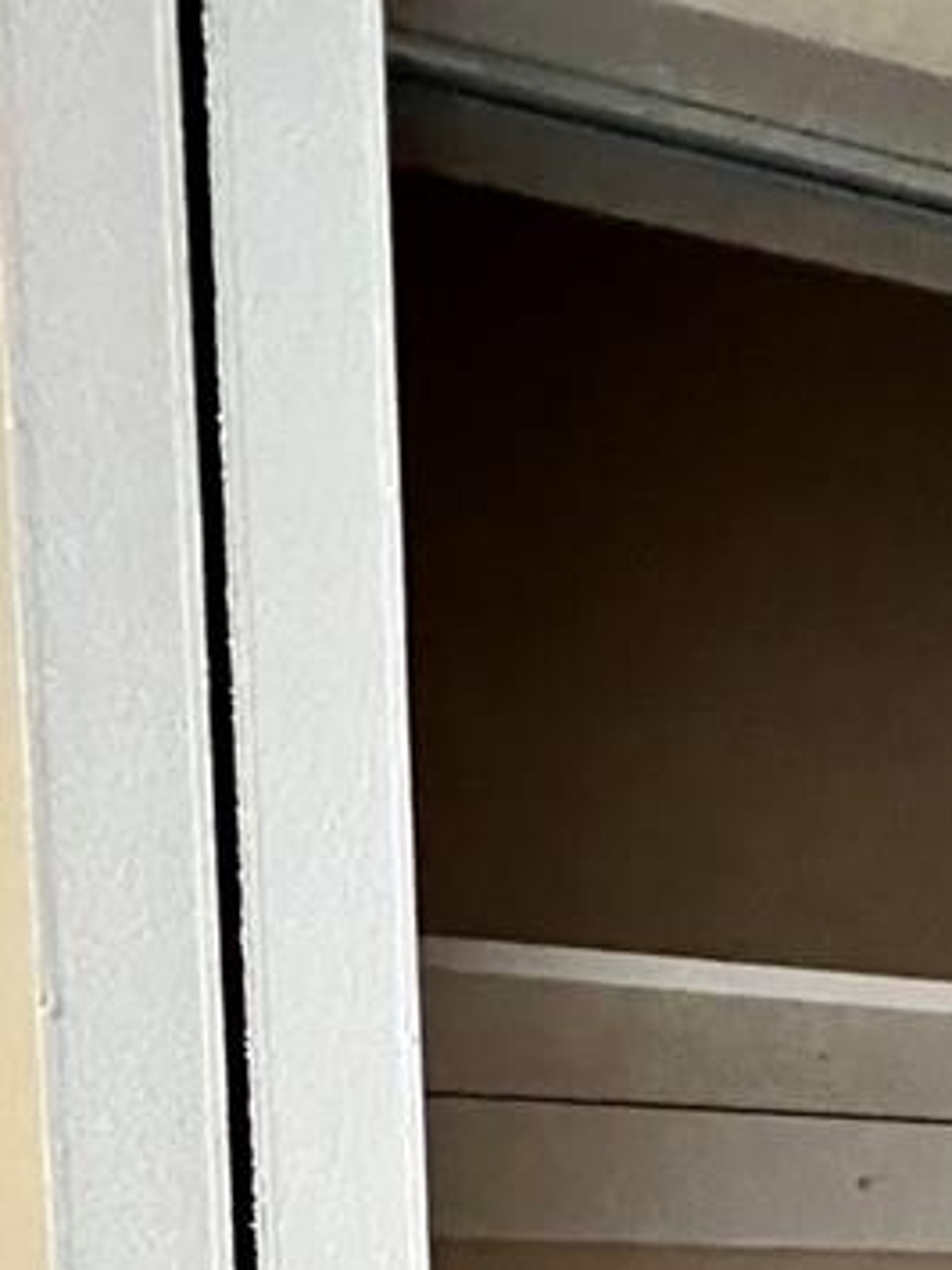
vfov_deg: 33.6
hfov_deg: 28.8
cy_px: 1574
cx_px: 1124
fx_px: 1614
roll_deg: +0.6
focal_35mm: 44
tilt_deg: -0.8
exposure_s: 1/45
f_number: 1.8
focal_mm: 1.57
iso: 1000
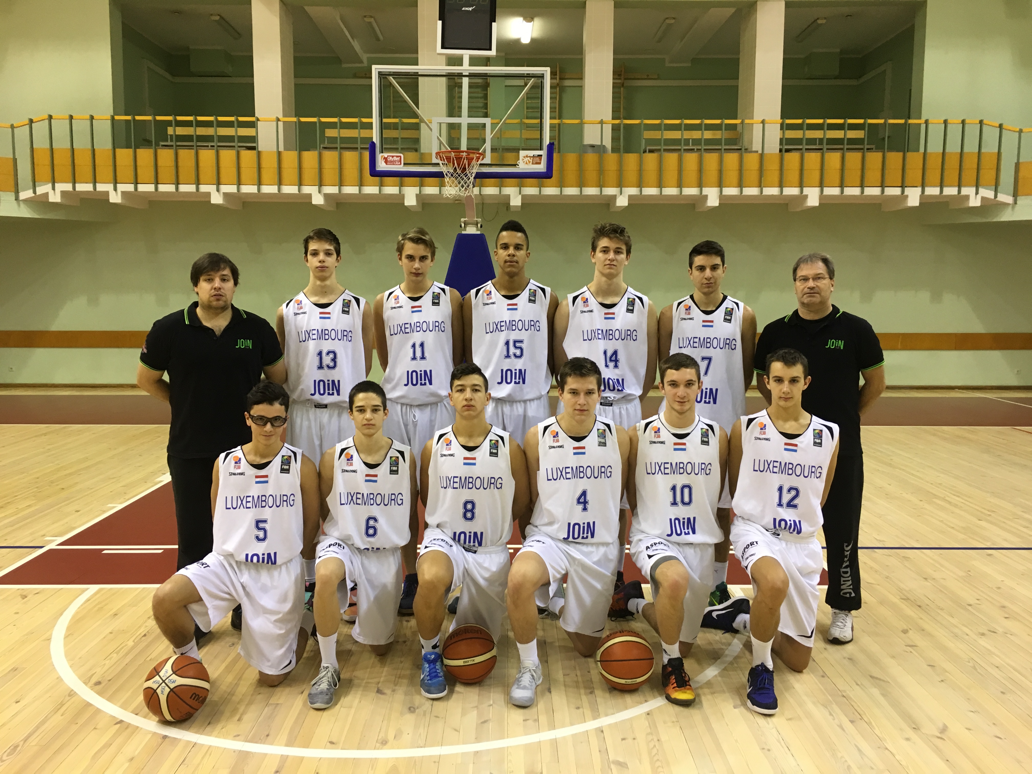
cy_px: 387
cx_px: 516
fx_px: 865
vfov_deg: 48.2
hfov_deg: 61.7
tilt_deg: -7.1
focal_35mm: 29
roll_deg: +0.1
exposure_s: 1/33
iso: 125
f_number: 2.2
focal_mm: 4.15
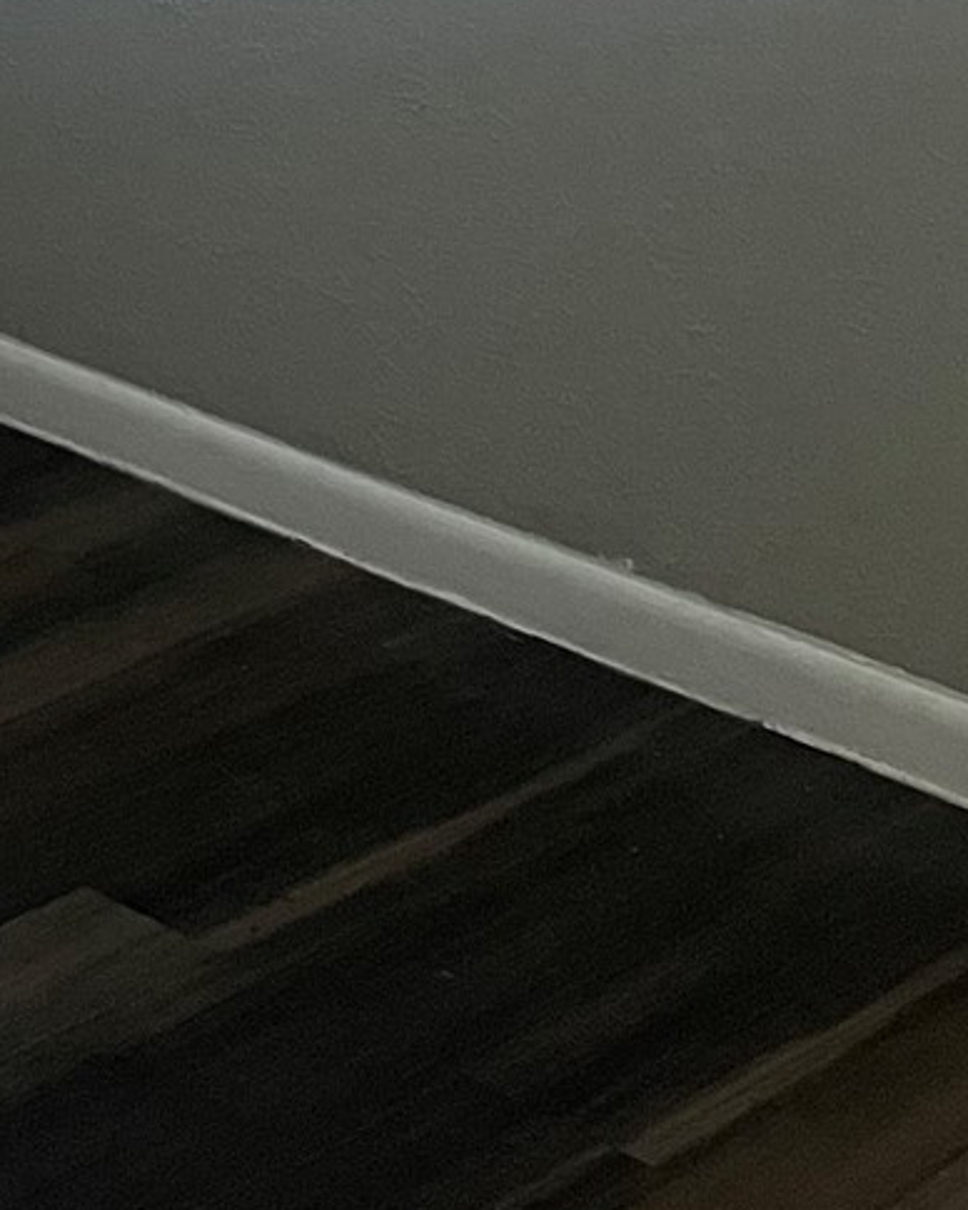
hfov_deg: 12.0
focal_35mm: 103
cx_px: -1362
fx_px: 3689
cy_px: -594
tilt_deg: -9.1
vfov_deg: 16.9
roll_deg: +0.5
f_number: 1.6
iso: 320
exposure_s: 1/60
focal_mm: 5.1
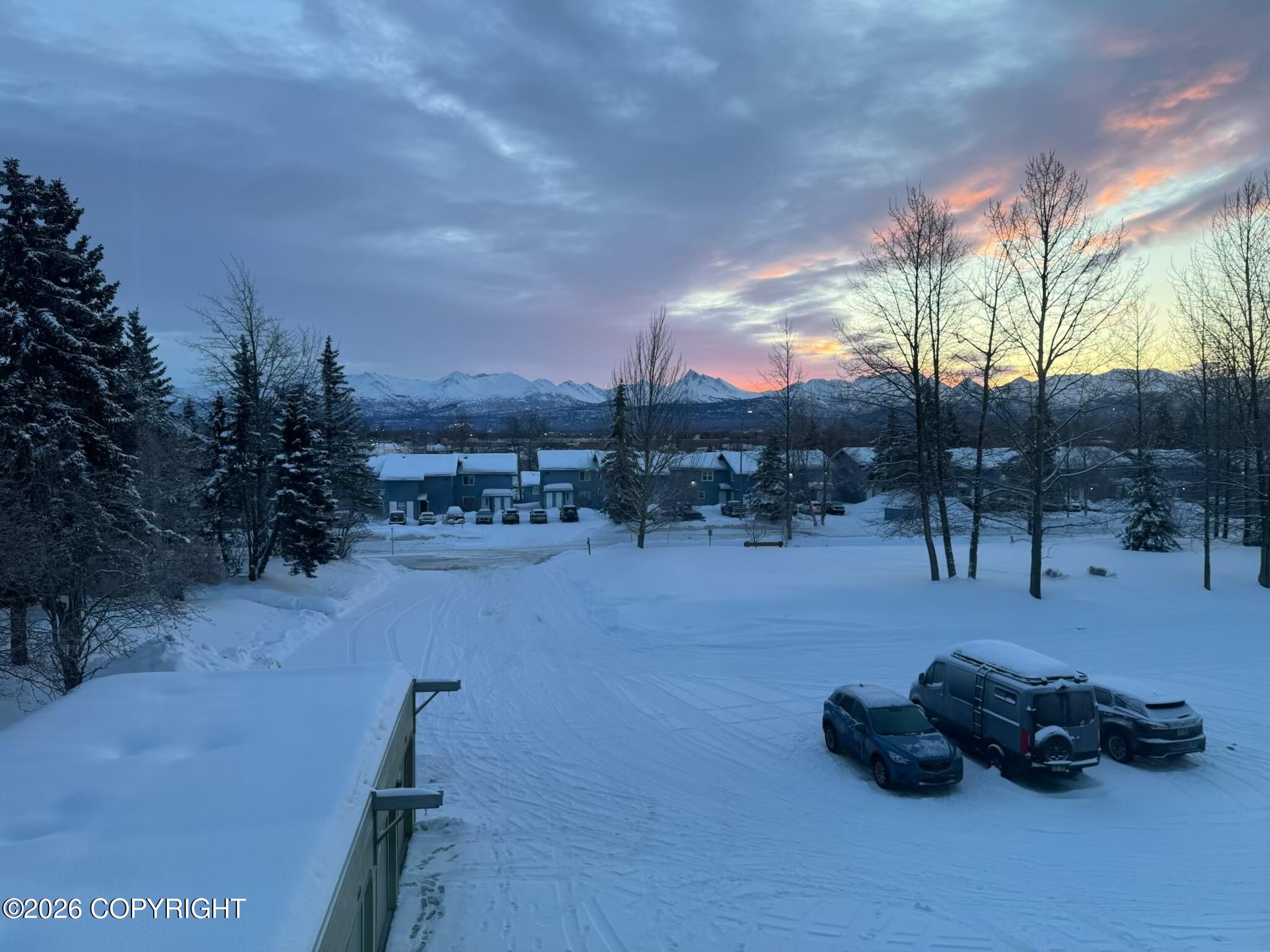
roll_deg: -0.2
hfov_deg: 71.6
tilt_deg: -2.8
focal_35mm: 24
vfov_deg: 56.8
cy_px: 476
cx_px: 635
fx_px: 881
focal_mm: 6.76
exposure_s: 1/207
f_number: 1.78
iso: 64
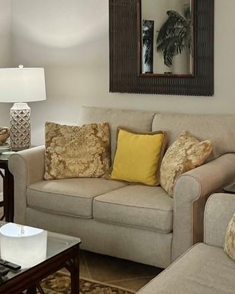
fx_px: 486
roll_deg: -0.4
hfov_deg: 26.9
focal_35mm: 56
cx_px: 167
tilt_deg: -2.1
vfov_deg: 33.0
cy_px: 76
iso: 400
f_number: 1.78
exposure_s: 1/120
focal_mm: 6.76
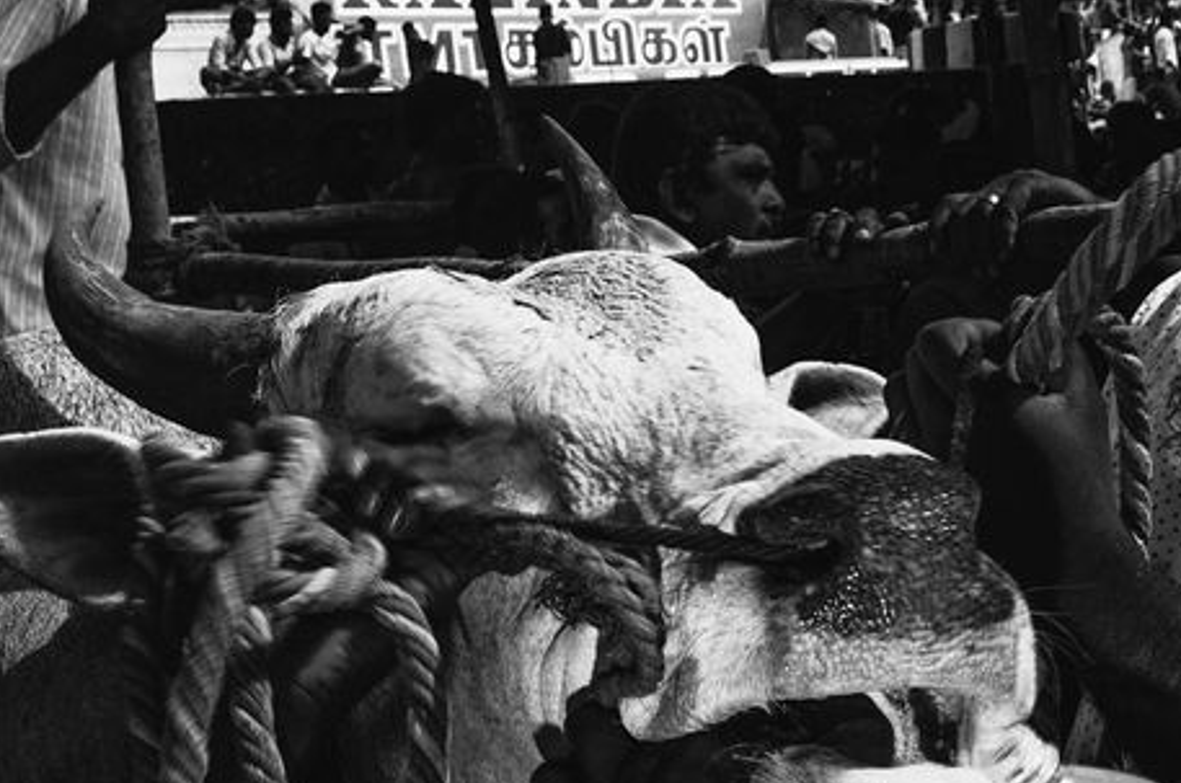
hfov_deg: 31.8
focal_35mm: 63
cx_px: 724
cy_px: 598
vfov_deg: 21.3
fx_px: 2063
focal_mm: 24
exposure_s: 1/50
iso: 200
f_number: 11
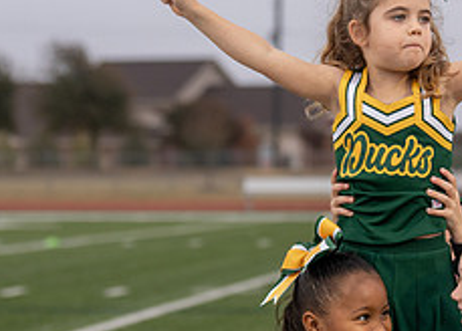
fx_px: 2745
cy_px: 204
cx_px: 399
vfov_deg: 6.9
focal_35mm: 209
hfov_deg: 9.6
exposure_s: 1/800
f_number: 2.8
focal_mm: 70
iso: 500
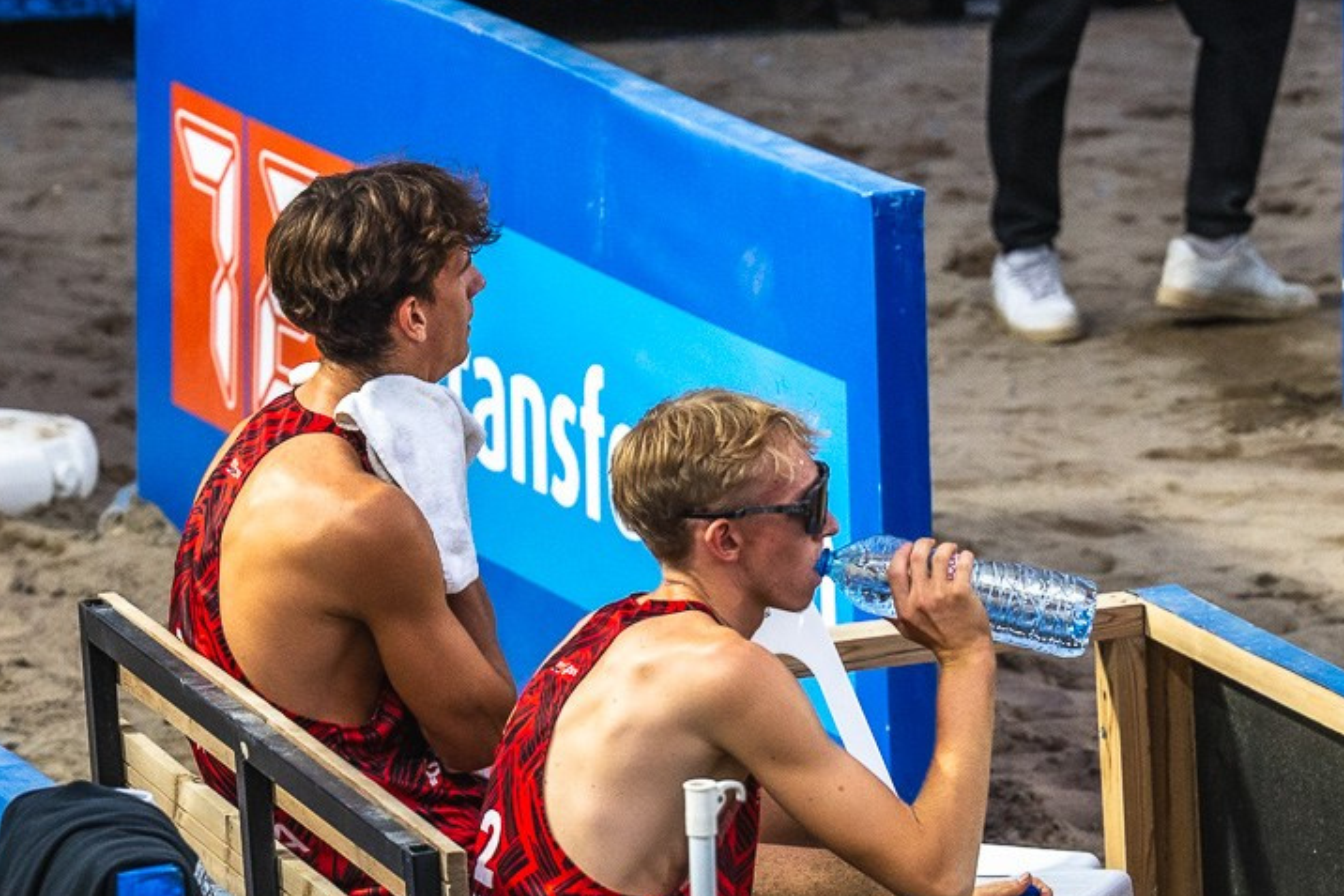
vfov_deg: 3.8
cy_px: 487
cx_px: 1196
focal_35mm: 361
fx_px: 13473
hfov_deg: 5.7
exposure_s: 1/1250
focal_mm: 135
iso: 1000
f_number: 4
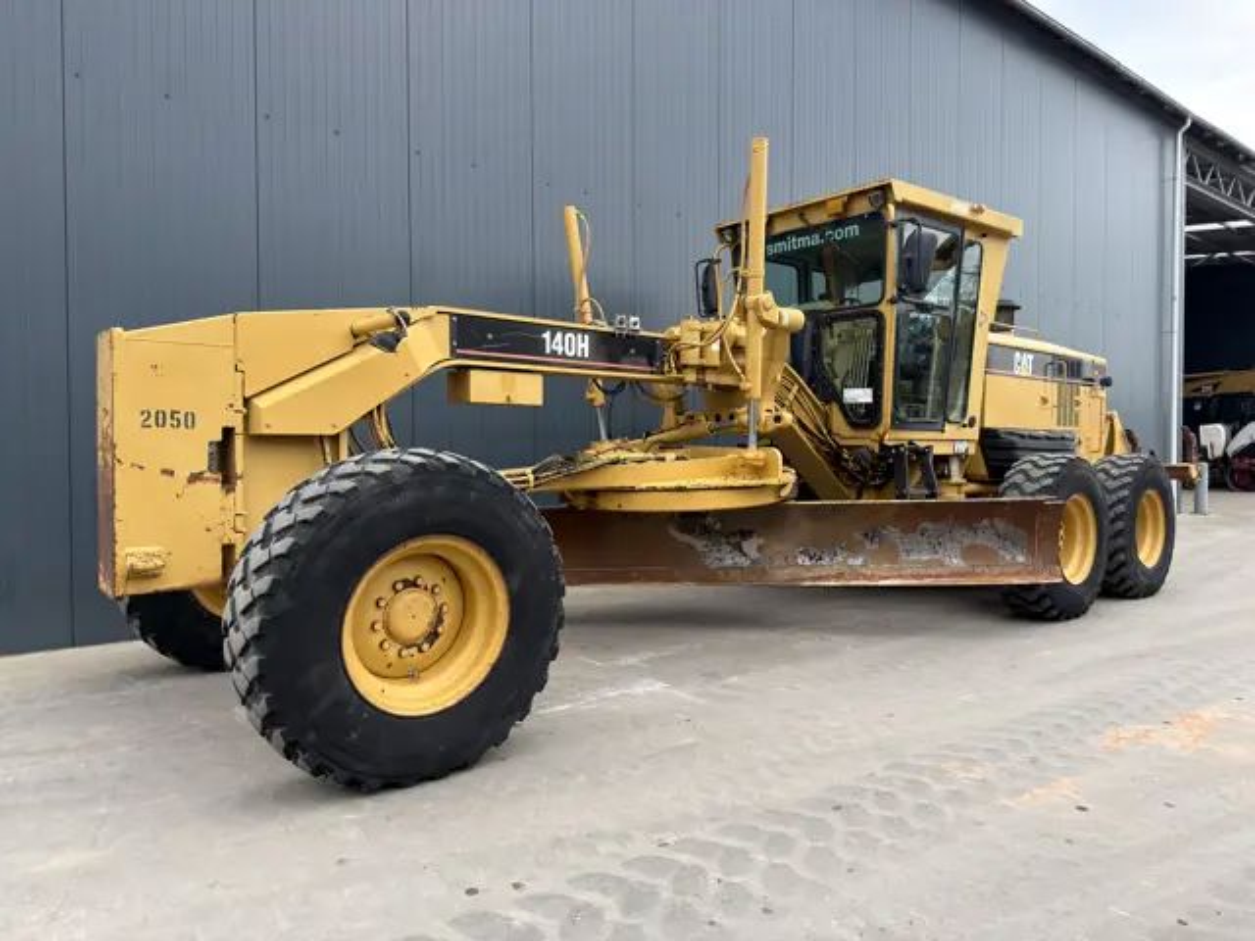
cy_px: 470
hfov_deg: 71.6
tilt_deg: -1.0
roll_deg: -0.3
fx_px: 870
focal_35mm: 24
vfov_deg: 56.8
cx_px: 628
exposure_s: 1/698
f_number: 1.78
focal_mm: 6.76
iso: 80
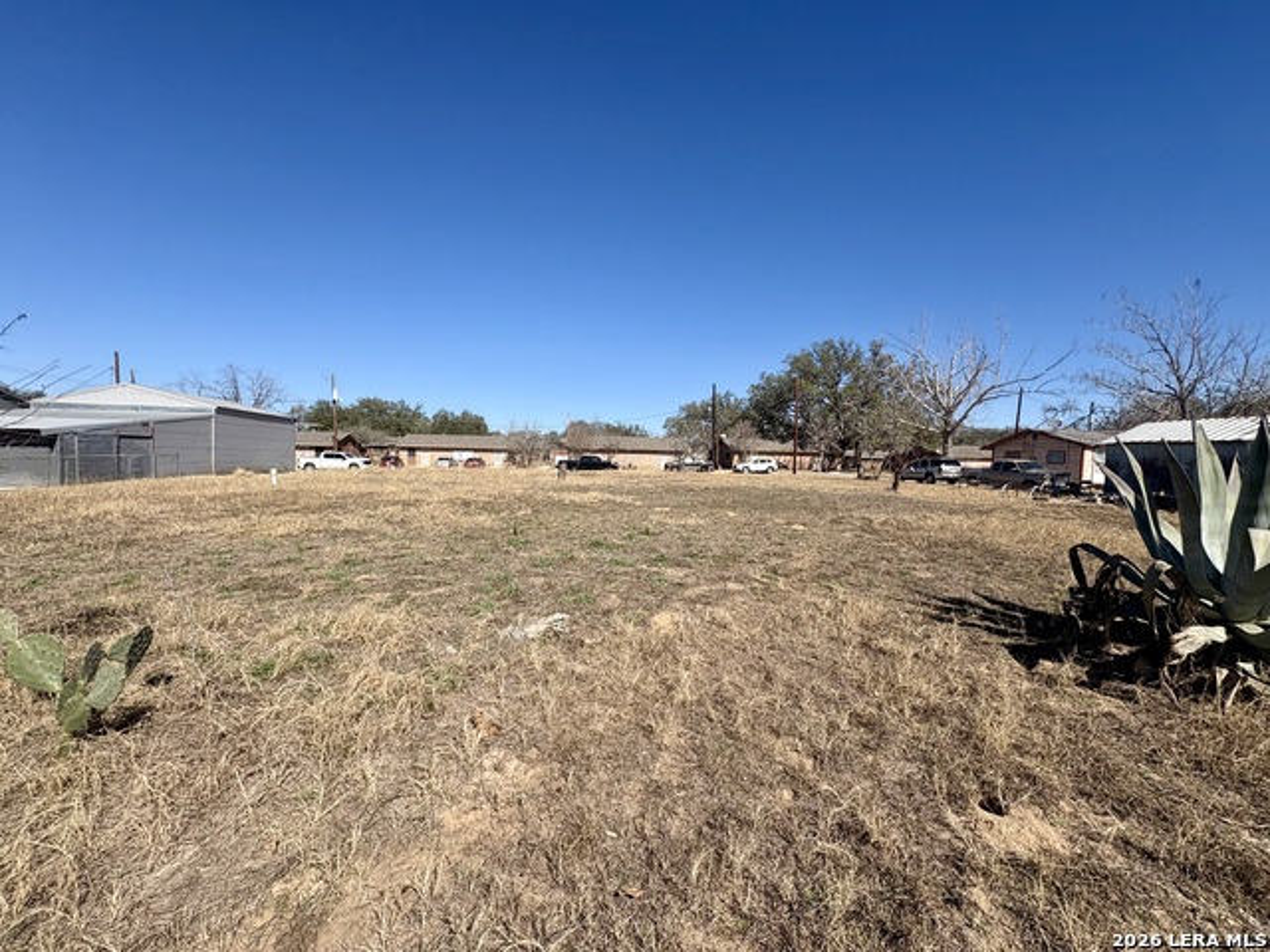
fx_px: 514
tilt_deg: -1.7
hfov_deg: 102.1
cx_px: 635
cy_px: 476
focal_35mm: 14
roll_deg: -1.0
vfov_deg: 85.7
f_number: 2.2
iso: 50
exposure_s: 1/2770
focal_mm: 2.22
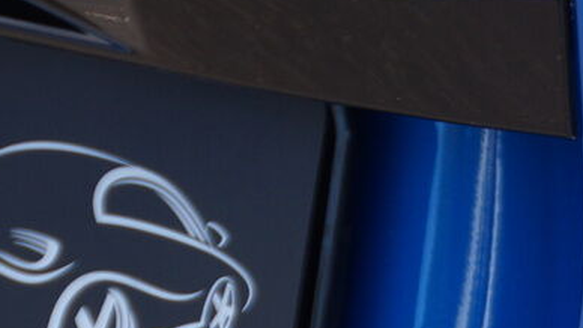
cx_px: 1082
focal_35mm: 699
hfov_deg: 3.1
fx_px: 10803
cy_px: 927
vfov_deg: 1.7
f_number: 5.6
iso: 100
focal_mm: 90
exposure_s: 1/160
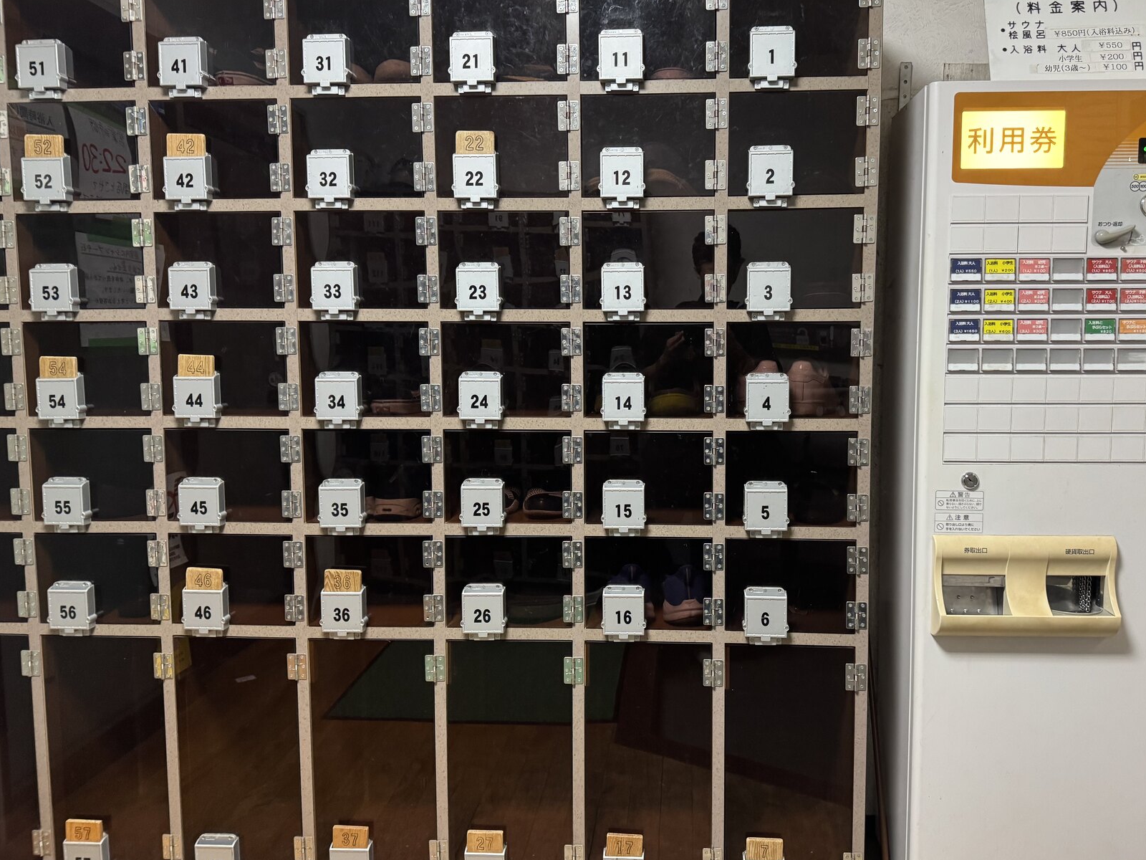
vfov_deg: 51.3
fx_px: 894
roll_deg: +1.0
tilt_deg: -4.3
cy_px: 408
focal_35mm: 27
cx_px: 642
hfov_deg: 65.1
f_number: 1.78
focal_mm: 6.76
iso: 250
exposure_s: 1/50
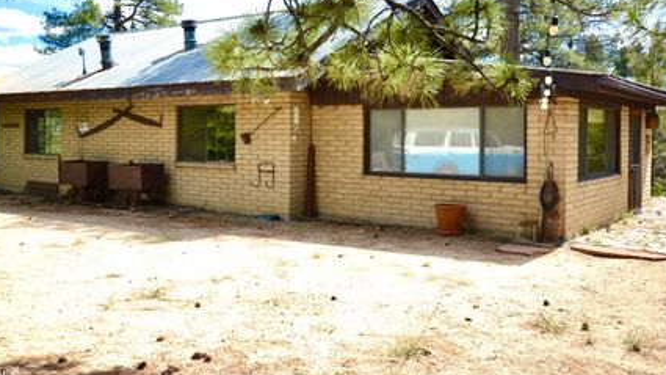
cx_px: 323
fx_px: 653
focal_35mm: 37
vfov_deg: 31.8
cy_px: 139
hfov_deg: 54.0
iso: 100
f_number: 6.3
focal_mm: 20
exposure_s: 1/160
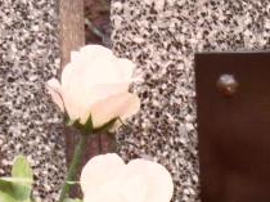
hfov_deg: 6.6
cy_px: 371
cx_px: 456
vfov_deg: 5.0
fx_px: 2283
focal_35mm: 293
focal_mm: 10.3
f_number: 4
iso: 100
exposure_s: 1/90
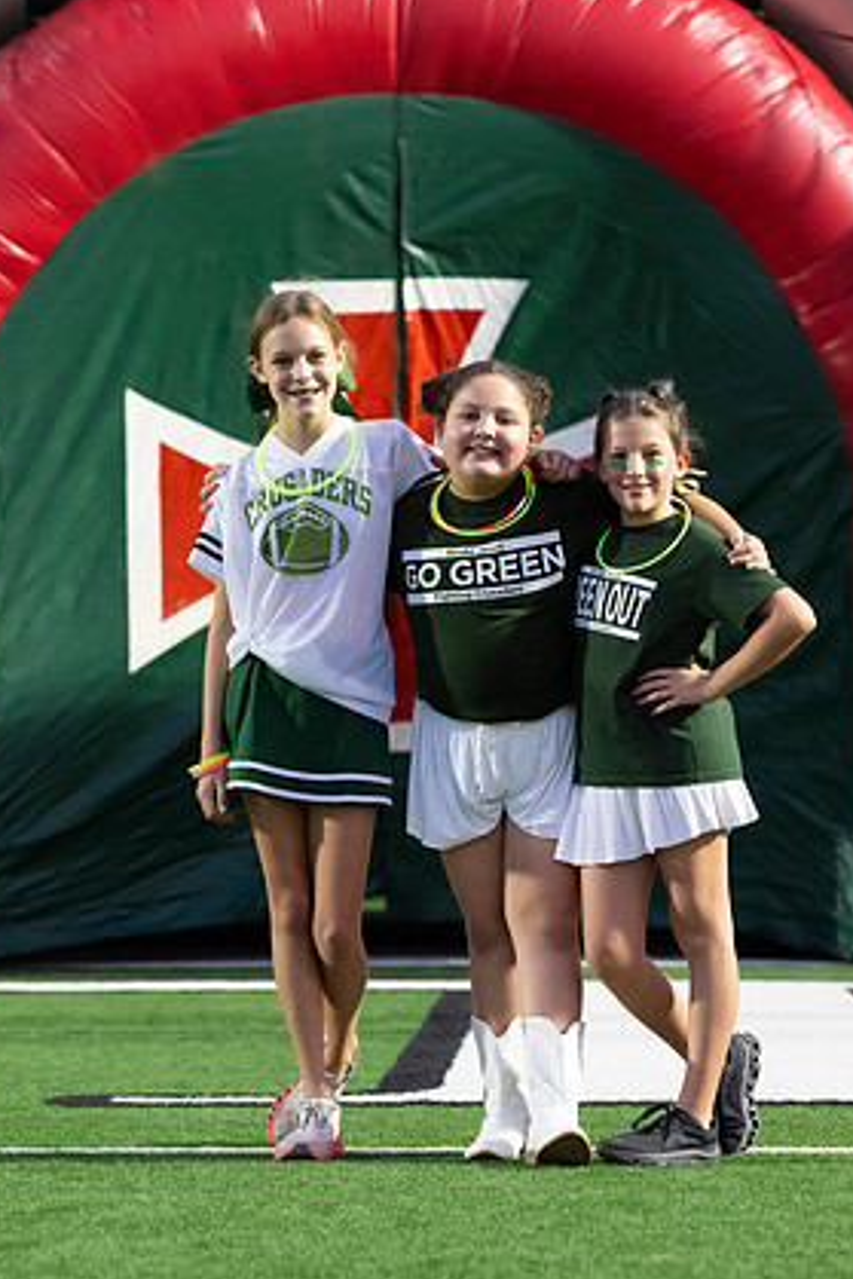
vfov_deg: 13.2
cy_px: 670
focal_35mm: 156
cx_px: 416
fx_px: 5539
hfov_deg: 8.8
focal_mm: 145
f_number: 5.6
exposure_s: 1/640
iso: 10000
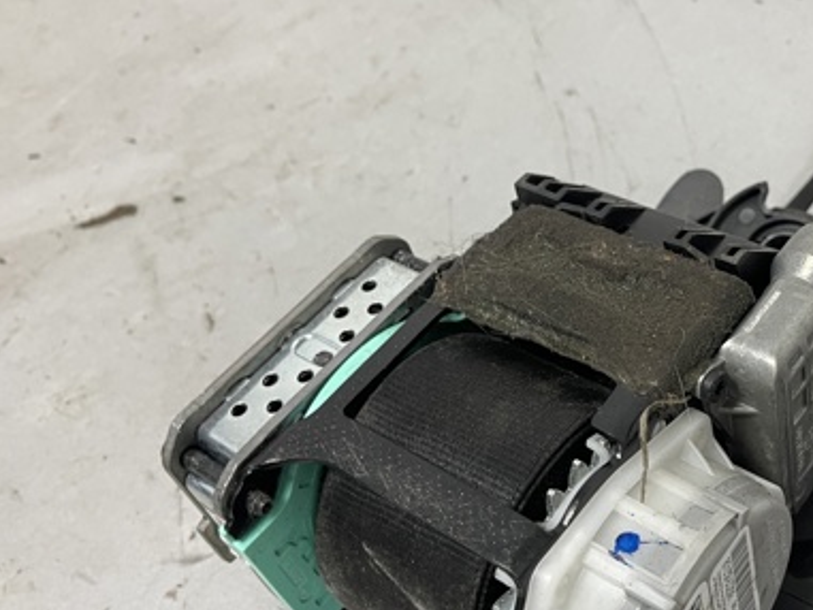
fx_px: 987
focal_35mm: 42
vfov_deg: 34.2
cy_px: 371
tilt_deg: -52.8
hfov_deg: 43.5
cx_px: 597
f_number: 1.6
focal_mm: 5.1
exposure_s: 1/100
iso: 125
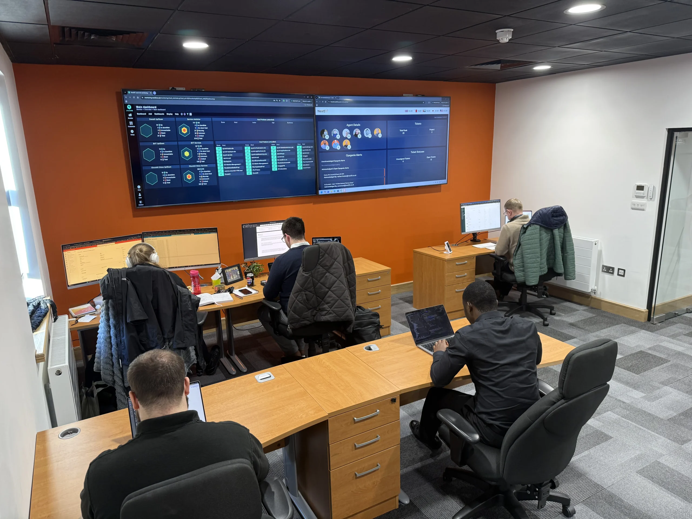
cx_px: 346
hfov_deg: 71.6
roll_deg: +1.7
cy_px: 260
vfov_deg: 56.8
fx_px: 480
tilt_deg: -12.9
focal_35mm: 24
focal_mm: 6.76
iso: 125
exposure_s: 1/50
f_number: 1.78
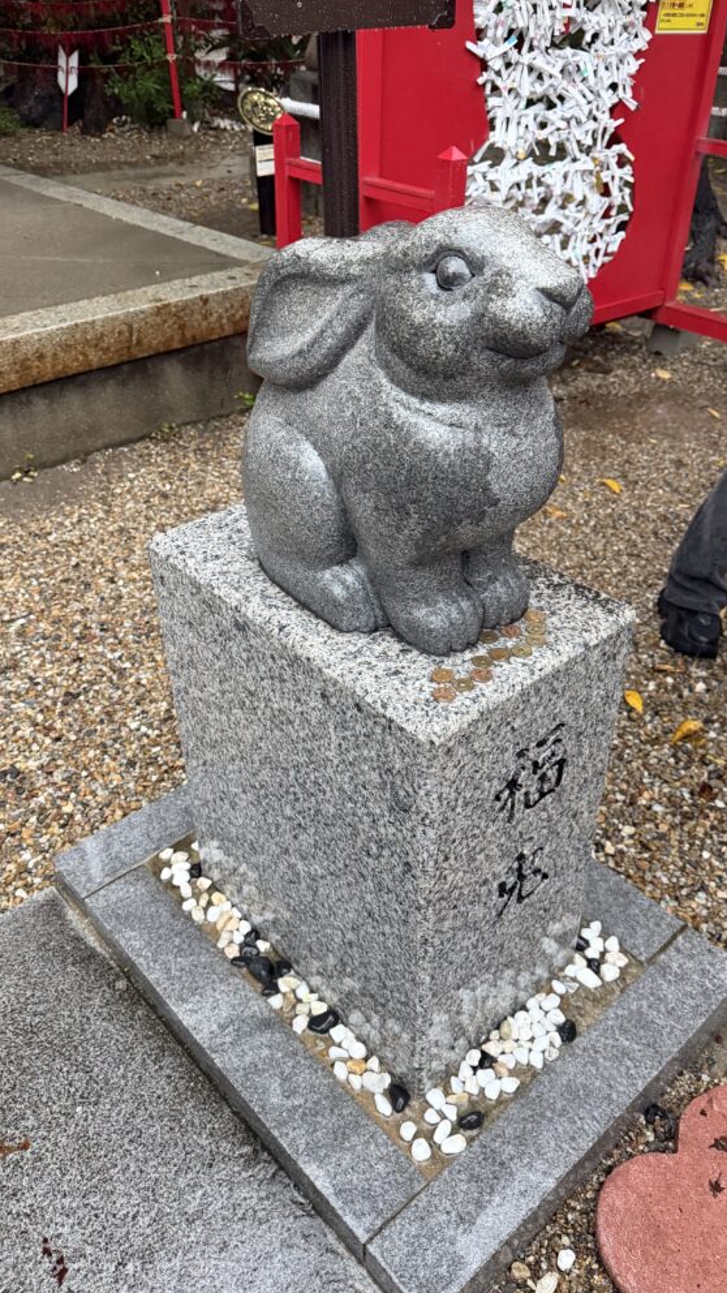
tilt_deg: -37.3
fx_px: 925
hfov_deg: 42.9
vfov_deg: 69.9
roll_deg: -1.1
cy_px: 639
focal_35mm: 27
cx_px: 396
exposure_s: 1/60
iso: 400
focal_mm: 6.76
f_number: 1.78
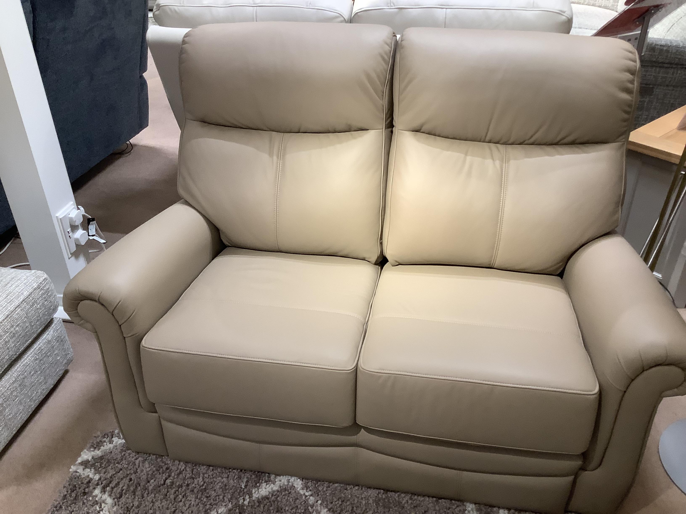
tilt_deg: -32.3
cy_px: 257
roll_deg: -0.7
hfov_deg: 58.4
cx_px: 343
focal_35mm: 31
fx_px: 614
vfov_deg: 45.4
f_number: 2.4
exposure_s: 1/50
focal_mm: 3.3
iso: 100
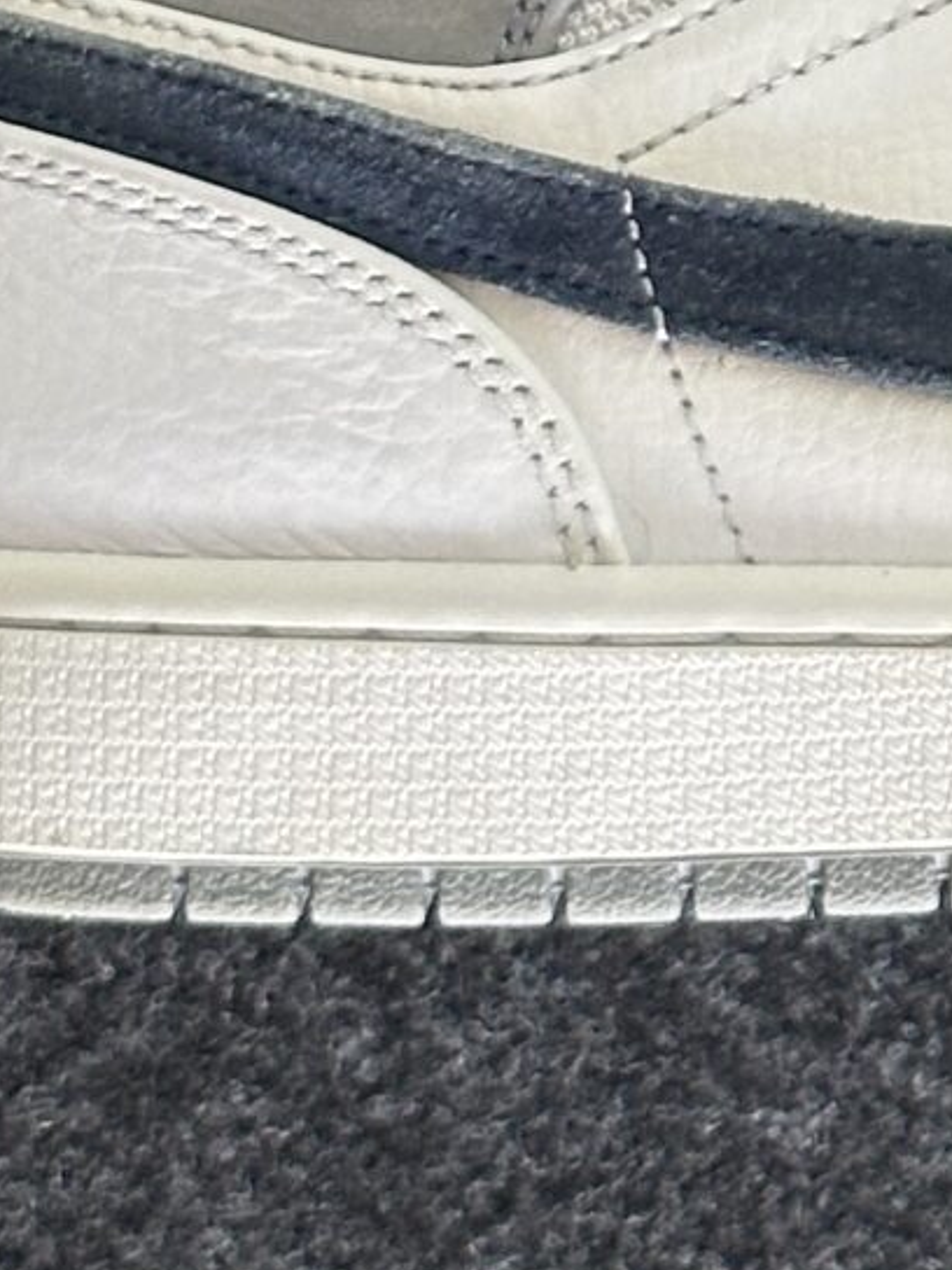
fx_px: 8287
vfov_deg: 8.5
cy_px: -789
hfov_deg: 6.5
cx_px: 1542
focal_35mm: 226
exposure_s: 1/50
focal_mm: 6.86
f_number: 1.78
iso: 100
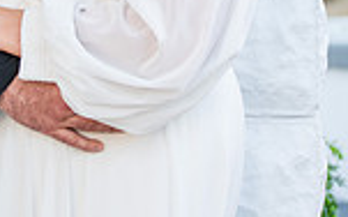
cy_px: -125
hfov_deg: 9.8
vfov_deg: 6.1
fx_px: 2018
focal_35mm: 213
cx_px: 14
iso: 200
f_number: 3.2
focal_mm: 70
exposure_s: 1/250
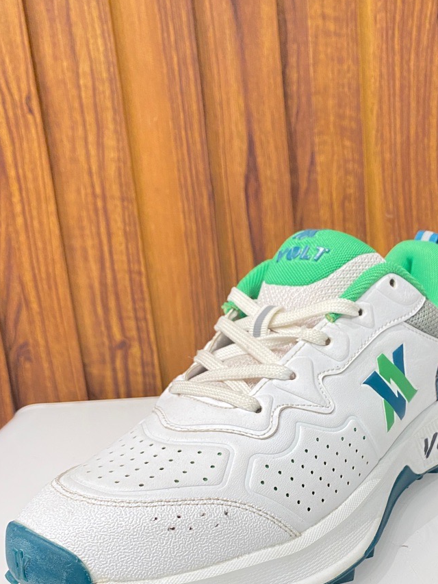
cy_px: 431
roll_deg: +5.1
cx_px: 293
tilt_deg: -16.4
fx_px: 658
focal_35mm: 39
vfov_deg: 46.3
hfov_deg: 36.4
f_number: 1.8
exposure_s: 1/50
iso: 100
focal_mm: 4.25
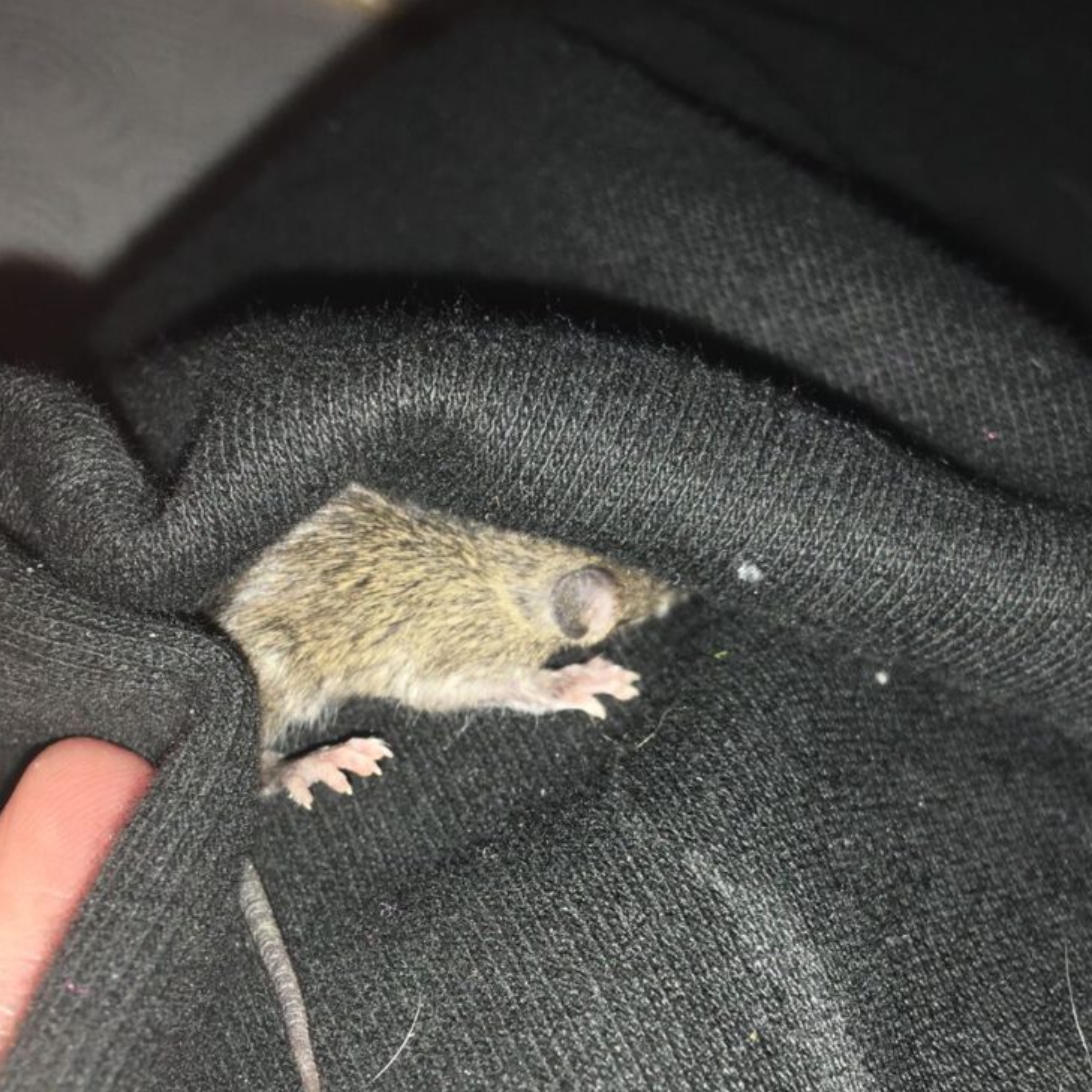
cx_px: 406
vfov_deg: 46.0
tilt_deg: -48.0
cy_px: 568
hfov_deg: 45.6
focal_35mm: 36
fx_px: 1285
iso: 25
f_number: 2.2
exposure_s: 1/77
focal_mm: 4.15
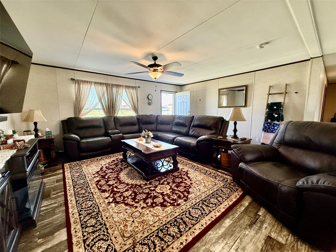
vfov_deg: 85.7
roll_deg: -0.1
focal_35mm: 14
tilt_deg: -6.5
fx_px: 136
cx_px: 168
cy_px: 126
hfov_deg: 102.1
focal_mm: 2.22
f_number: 2.2
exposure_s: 1/120
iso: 320
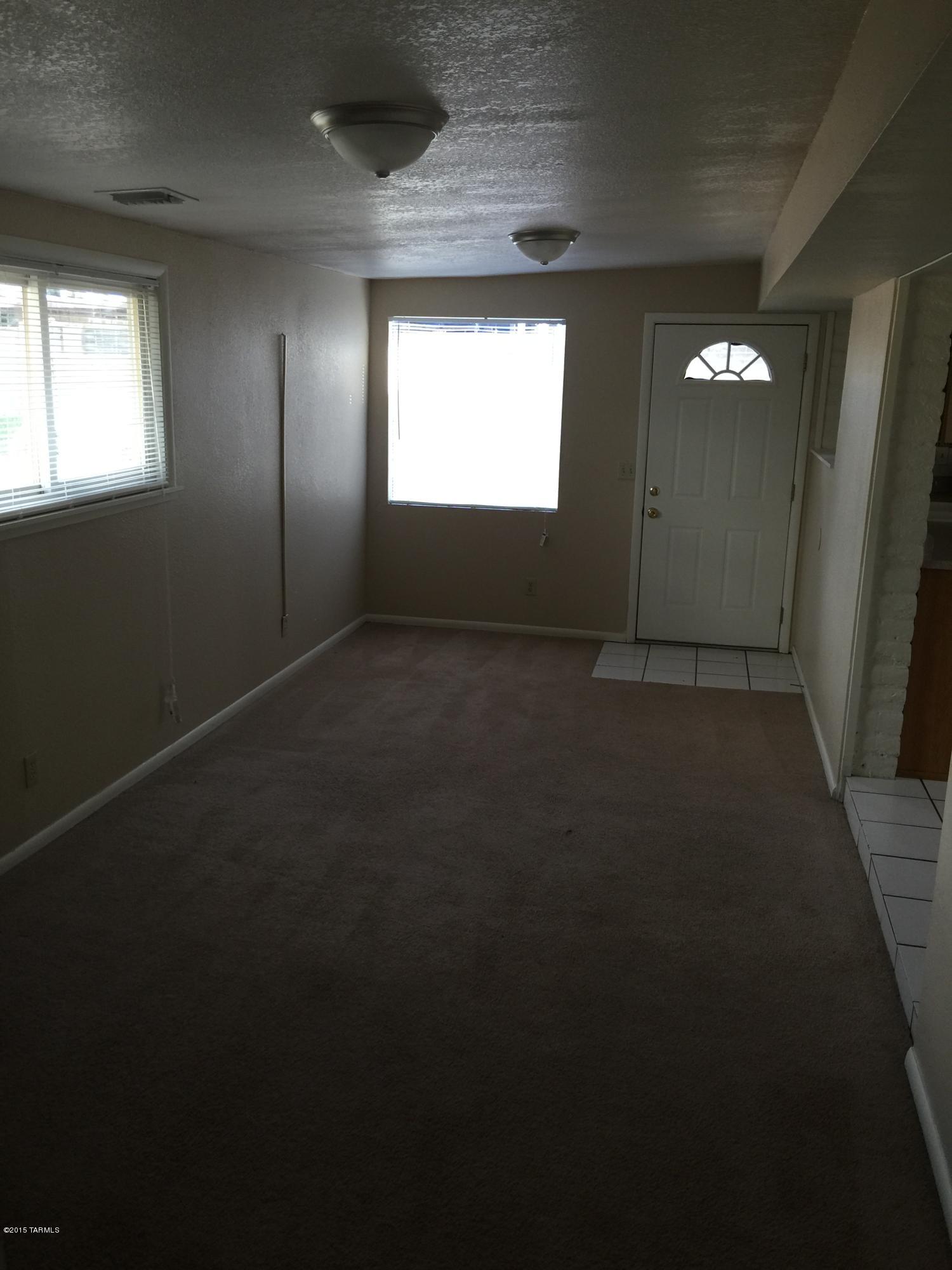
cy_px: 635
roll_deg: -0.2
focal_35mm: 29
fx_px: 1063
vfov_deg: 61.7
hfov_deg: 48.2
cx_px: 476
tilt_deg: -13.1
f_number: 2.2
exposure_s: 1/30
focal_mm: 4.15
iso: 32
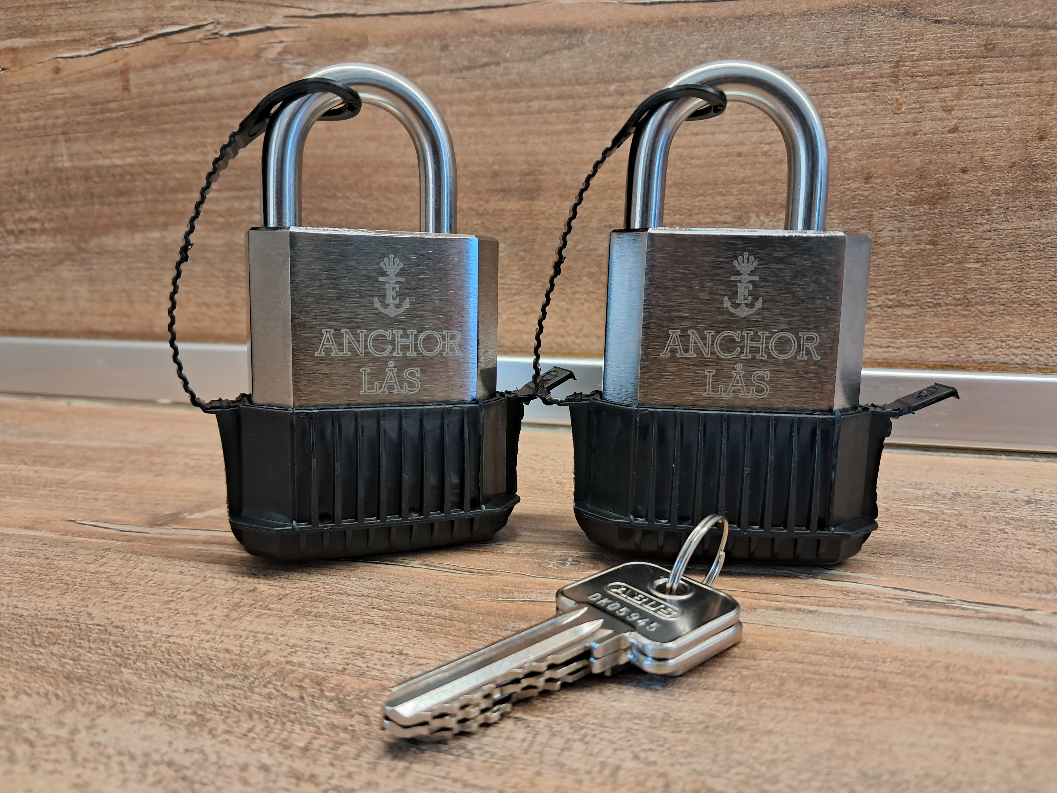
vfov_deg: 51.4
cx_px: 528
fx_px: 824
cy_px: 396
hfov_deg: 65.3
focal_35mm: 27
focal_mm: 4
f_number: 1.8
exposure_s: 1/33
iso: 400
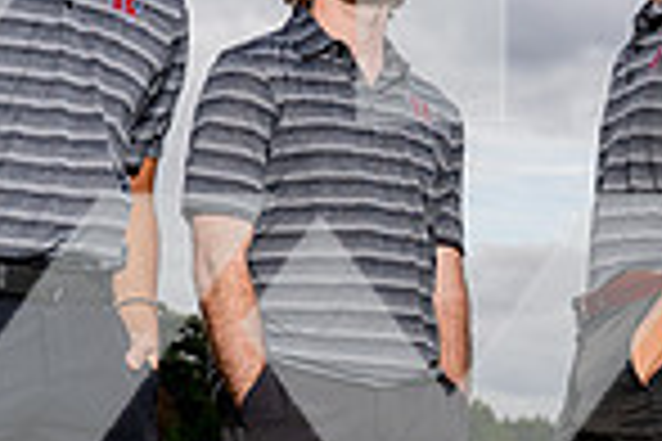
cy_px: 434
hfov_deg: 16.5
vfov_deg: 11.1
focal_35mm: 122
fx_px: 2243
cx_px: 635
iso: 100
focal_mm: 31
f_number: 4
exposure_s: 1/250
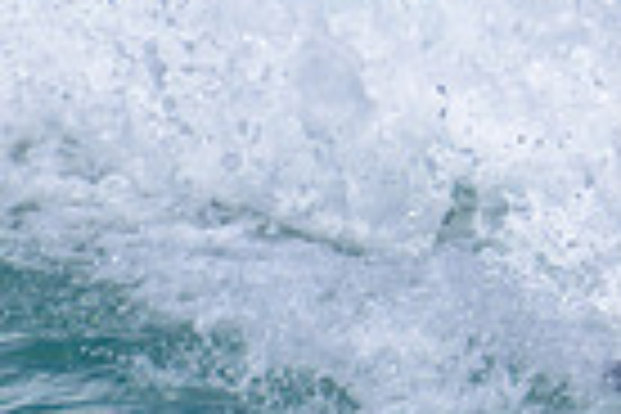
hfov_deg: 0.5
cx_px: 1145
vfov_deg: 0.3
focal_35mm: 4142
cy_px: -338
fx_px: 71444
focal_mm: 800
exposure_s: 1/2000
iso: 500
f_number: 11
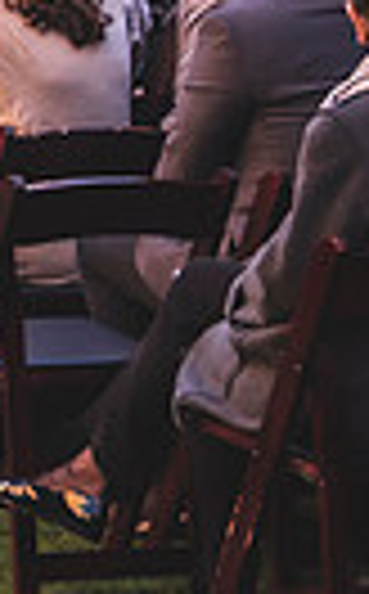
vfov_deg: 8.5
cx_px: -878
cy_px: -263
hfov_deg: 5.1
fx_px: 3895
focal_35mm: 241
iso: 100
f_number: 2.8
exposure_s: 1/160
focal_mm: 52
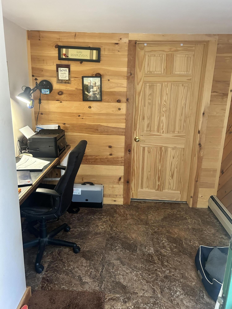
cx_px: 116
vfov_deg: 67.3
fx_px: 232
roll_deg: -1.9
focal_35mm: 26
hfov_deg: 53.1
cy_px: 154
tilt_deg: -14.9
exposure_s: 1/60
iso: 400
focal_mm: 5.7
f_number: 1.5
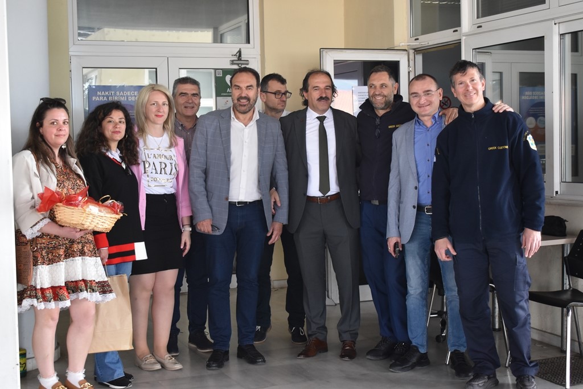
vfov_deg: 23.8
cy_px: 194
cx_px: 292
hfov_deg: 35.0
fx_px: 923
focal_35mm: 57
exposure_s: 1/125
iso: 1100
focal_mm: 38
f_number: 4.8
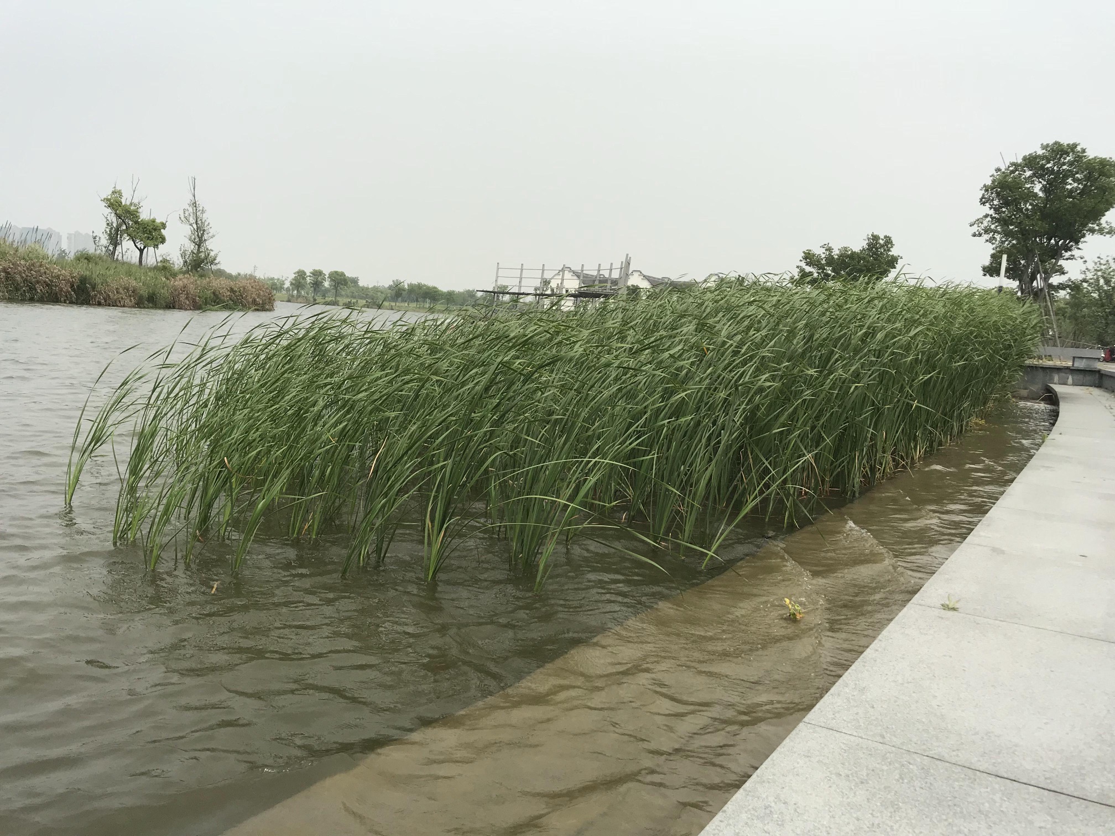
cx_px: 558
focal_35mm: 28
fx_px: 902
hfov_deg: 63.4
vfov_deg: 49.7
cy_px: 418
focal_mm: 3.99
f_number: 1.8
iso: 20
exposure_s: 1/3425
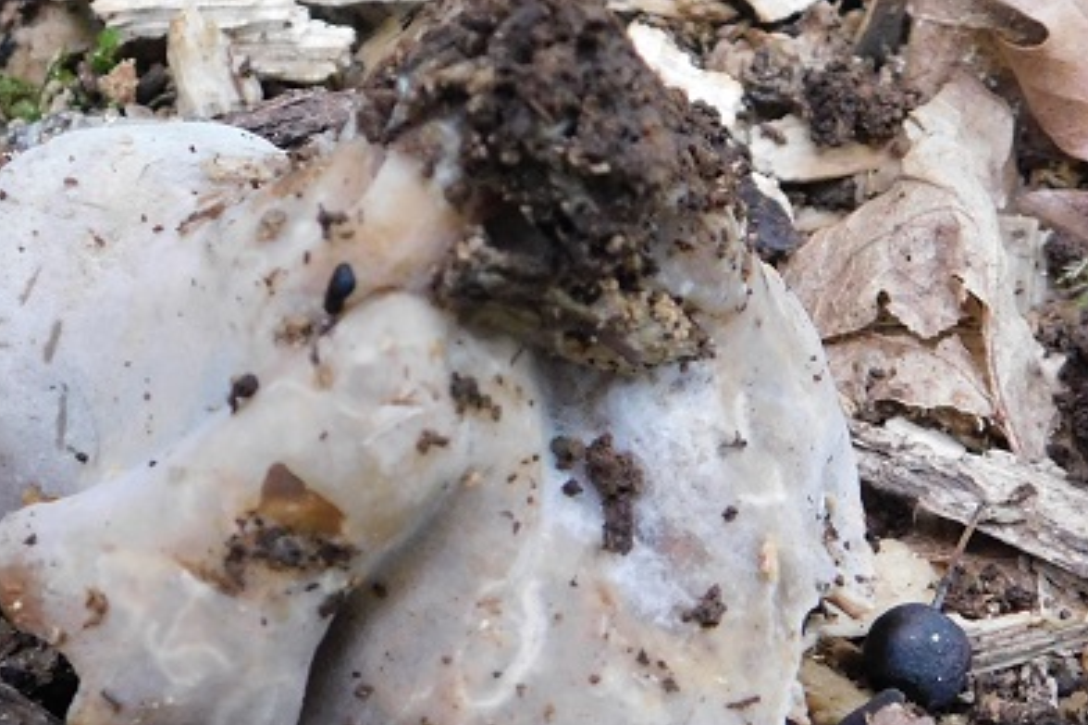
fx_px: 2568
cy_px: 497
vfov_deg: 16.0
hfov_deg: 23.9
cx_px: 511
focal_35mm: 85
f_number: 3.6
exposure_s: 1/8
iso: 450
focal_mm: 7.1
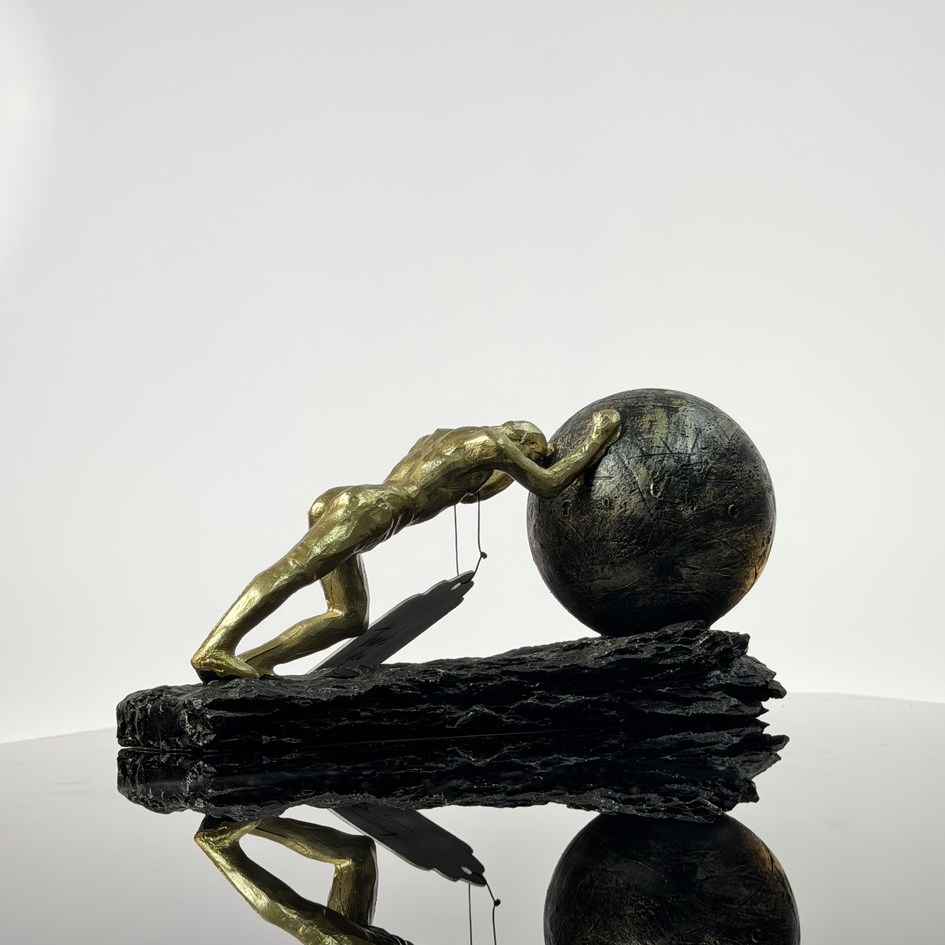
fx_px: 1760
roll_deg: +1.8
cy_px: 517
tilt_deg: +4.3
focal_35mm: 57
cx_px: 471
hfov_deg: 30.0
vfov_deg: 30.0
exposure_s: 1/97
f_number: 1.78
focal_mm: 6.76
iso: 160
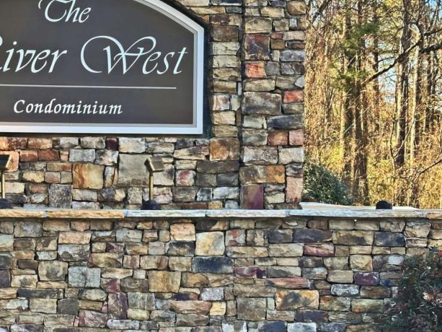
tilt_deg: -0.5
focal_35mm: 94
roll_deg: +0.0
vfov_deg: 15.7
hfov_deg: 20.5
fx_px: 1200
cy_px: 196
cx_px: 48
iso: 64
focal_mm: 6.9
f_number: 1.8
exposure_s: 1/237
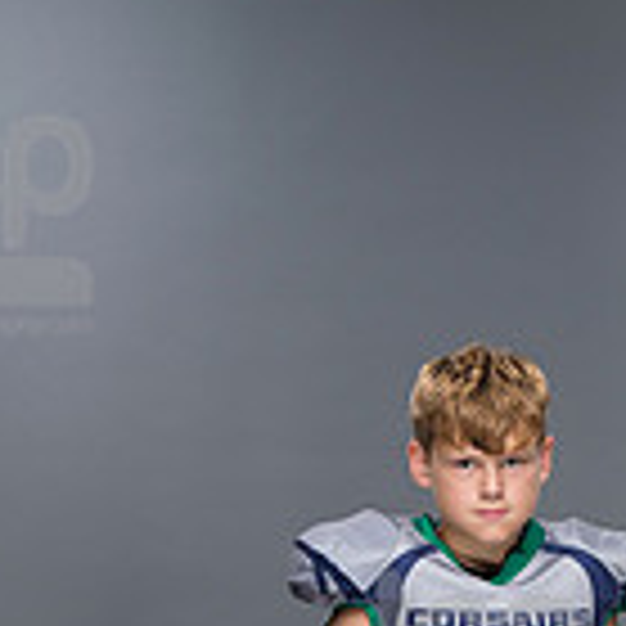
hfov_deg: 7.9
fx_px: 4501
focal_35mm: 220
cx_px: 482
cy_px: 694
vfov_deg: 7.9
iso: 320
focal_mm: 80
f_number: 6.3
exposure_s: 1/250
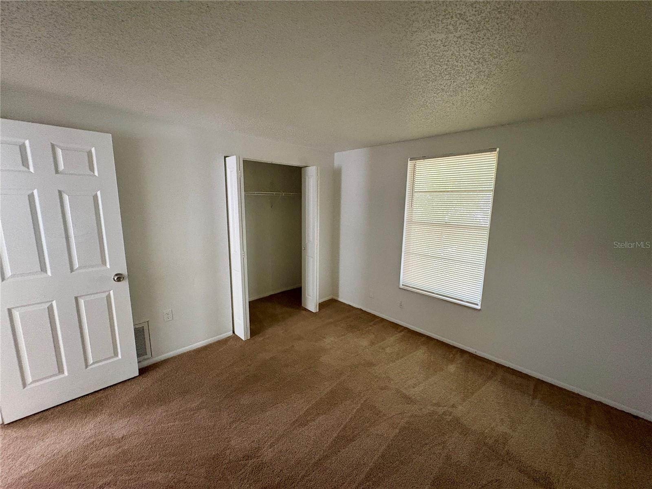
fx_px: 264
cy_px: 244
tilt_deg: -9.4
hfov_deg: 102.1
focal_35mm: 14
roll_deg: +0.1
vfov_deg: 85.7
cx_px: 326
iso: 800
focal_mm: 2.22
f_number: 2.2
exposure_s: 1/60
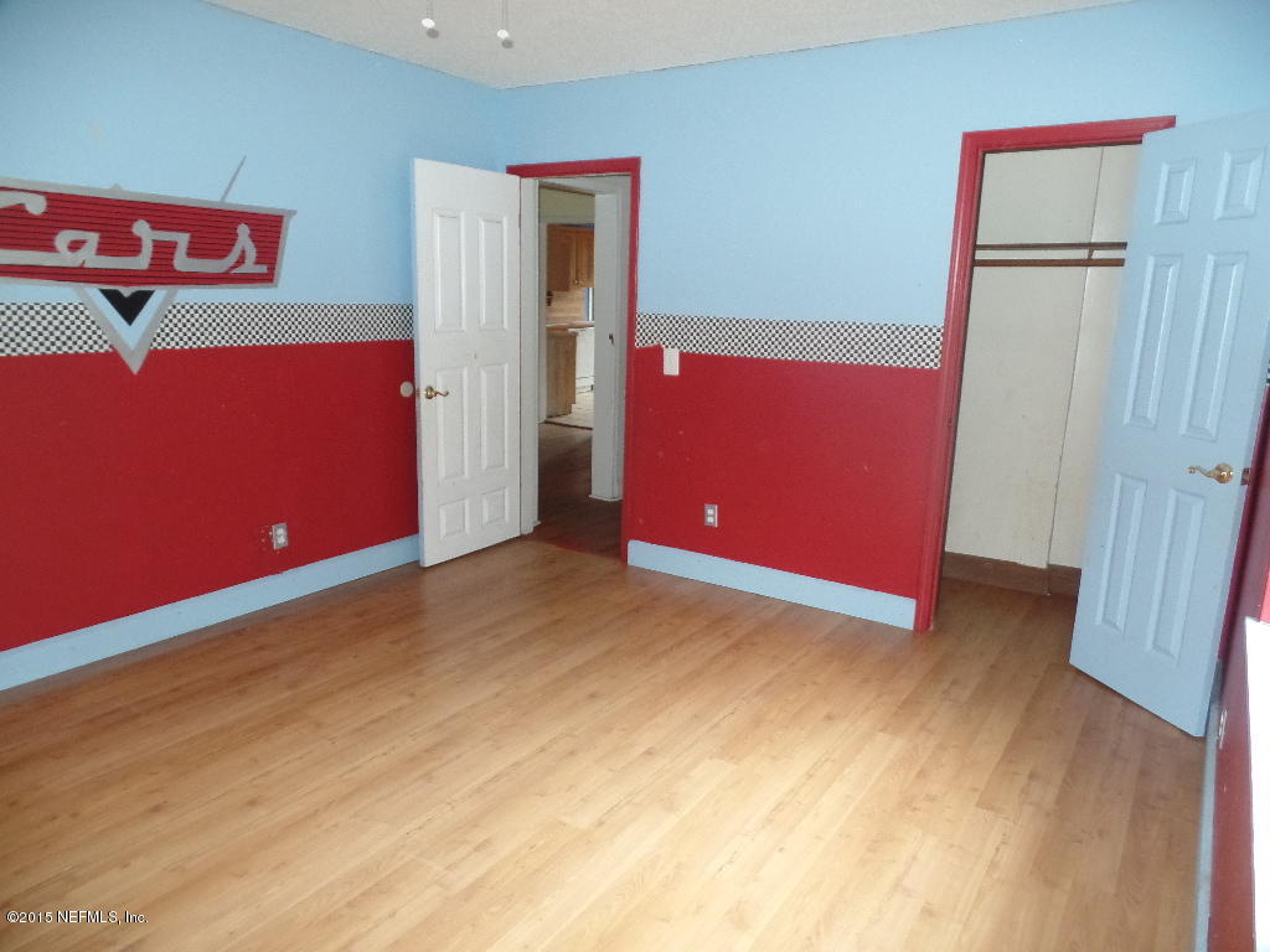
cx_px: 635
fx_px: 844
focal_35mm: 23
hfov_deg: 73.9
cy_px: 476
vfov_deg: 58.9
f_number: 2.8
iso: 400
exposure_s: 1/30
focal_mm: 4.1
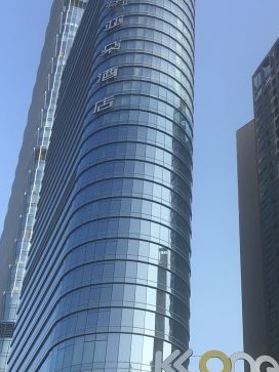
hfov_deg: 25.3
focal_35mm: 56
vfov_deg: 34.0
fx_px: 602
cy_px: 252
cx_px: 252
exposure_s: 1/630
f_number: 2.2
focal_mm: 4.15
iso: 25
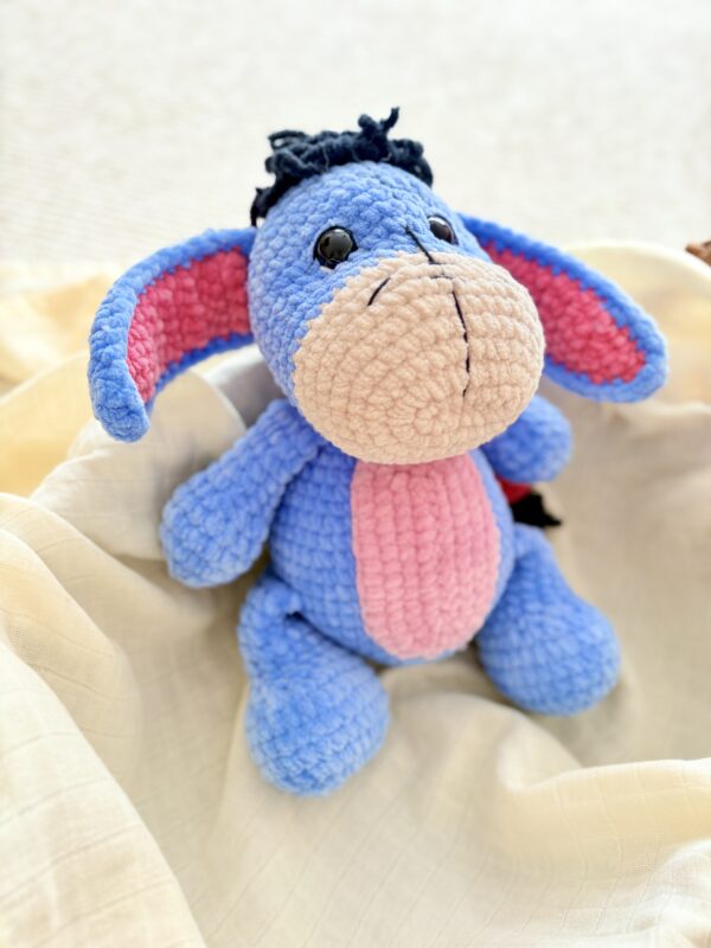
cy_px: 474
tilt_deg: -51.7
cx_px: 356
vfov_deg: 67.3
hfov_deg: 53.1
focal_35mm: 26
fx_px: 712
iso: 64
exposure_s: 1/122
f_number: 1.6
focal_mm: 5.96
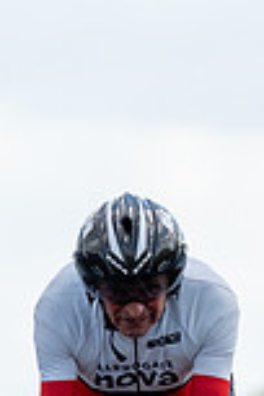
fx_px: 14706
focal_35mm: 1337
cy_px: 656
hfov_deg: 1.0
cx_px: 137
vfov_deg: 1.5
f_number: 4
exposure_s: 1/1000
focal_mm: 180
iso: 125
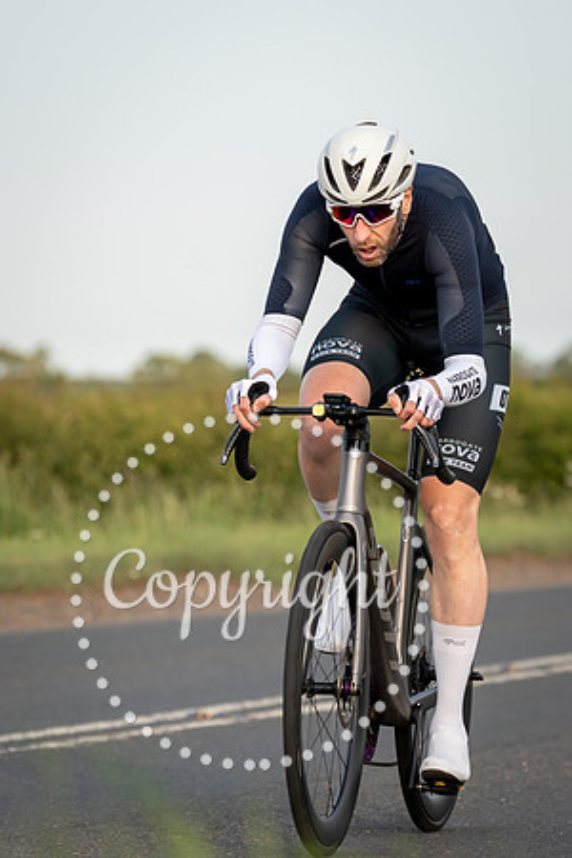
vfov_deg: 8.1
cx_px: 460
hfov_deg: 5.4
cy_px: 305
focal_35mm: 255
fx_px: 6086
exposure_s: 1/1000
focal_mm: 132
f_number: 3.5
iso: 160
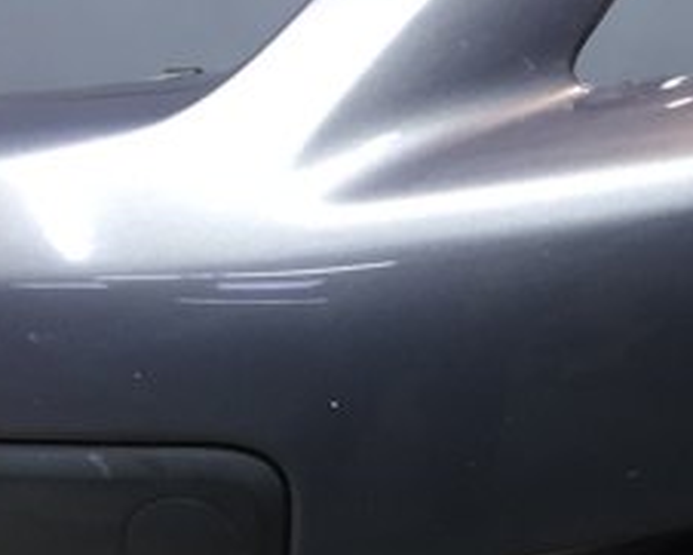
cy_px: 564
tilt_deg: -27.0
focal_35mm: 80
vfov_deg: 18.6
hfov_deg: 23.5
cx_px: 549
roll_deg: -1.2
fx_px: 1642
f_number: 2.2
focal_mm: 4.15
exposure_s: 1/33
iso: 100
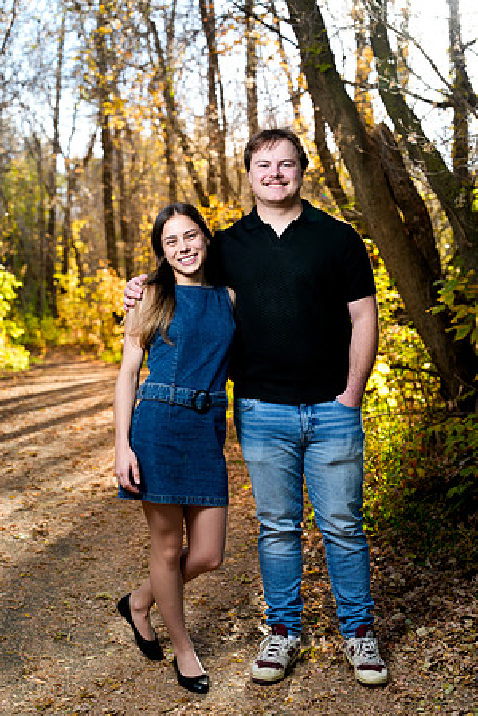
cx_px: 239
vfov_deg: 35.6
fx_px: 1115
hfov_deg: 24.2
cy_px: 358
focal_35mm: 56
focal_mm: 56
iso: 400
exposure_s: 1/160
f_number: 3.5
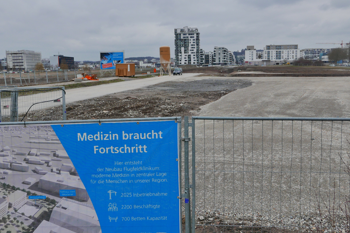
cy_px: 114
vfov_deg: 30.5
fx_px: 428
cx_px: 178
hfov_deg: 44.5
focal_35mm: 44
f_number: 5.6
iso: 800
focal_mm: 19.3
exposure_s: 1/125
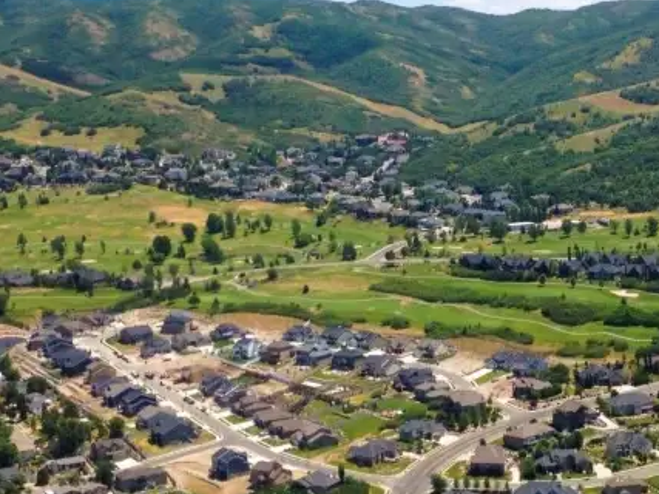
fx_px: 1599
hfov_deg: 23.1
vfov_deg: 17.6
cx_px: 492
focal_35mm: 84
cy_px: 272
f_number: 2.4
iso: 50
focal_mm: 4.3
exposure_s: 1/1783
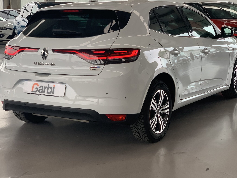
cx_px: 121
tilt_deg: -7.2
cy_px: 72
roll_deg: -0.6
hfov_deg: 29.8
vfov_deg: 22.6
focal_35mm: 65
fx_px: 445
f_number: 2.4
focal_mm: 6
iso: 50
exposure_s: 1/122
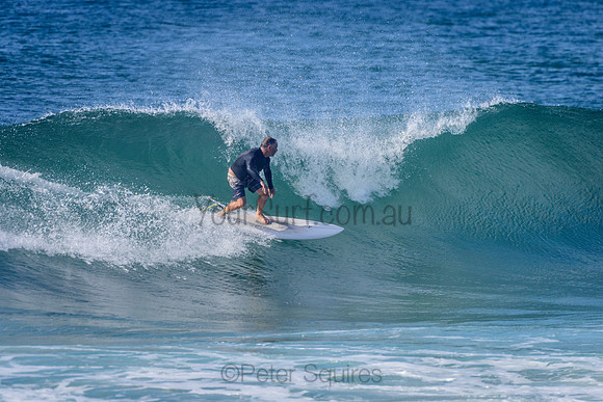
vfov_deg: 2.2
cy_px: 209
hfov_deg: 3.4
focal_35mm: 612
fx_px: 10260
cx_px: 268
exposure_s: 1/2000
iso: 250
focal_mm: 500
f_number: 5.6
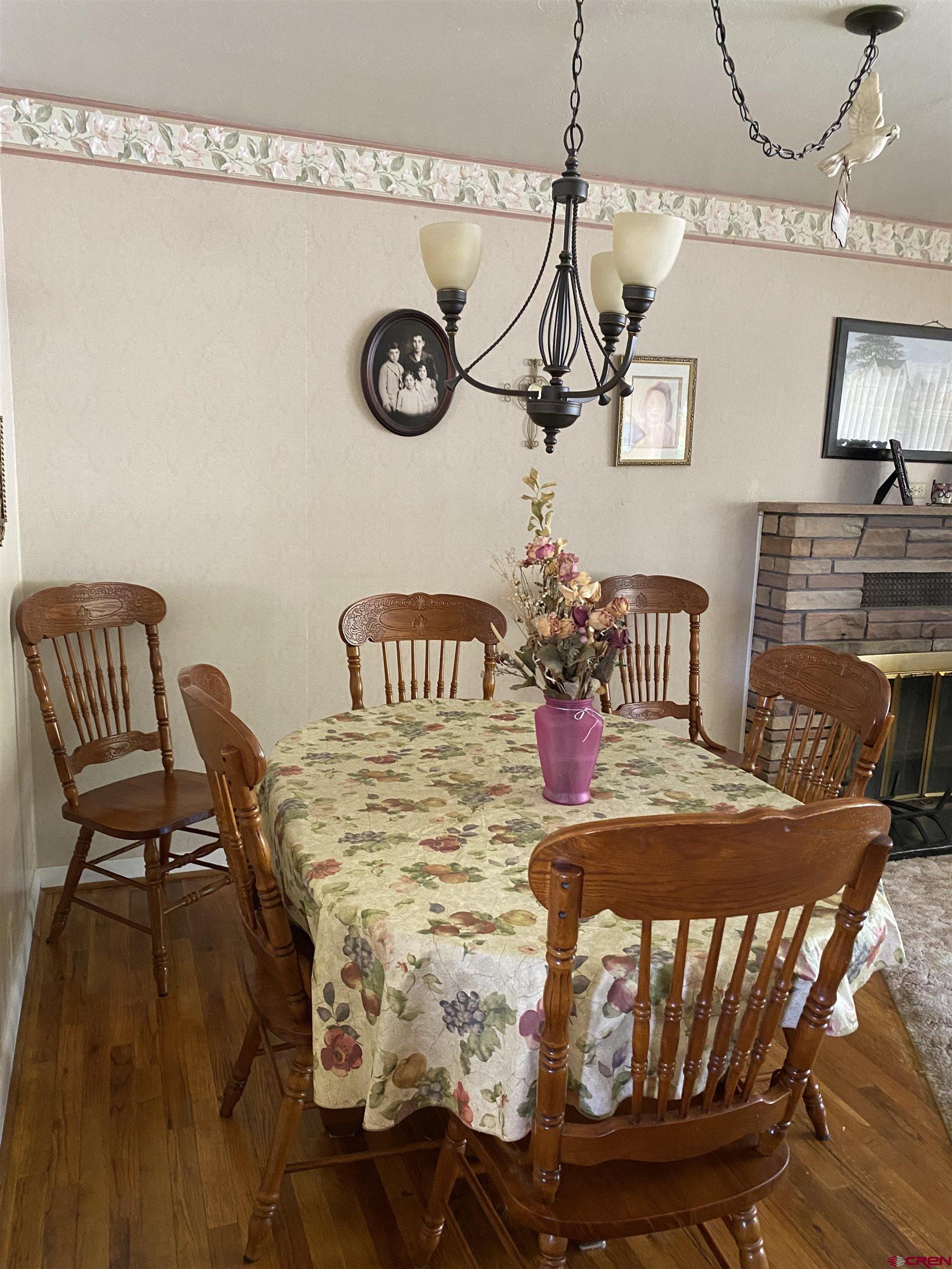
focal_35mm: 26
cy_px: 634
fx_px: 953
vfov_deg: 67.3
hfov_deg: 53.1
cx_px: 476
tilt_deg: -8.9
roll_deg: -1.8
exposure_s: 1/40
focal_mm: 4.25
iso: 400
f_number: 1.8
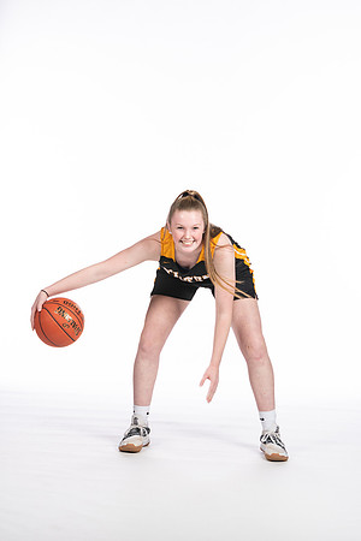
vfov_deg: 19.5
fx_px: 1579
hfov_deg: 13.0
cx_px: 180
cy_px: 270
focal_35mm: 105
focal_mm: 70
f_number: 5
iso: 100
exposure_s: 1/100
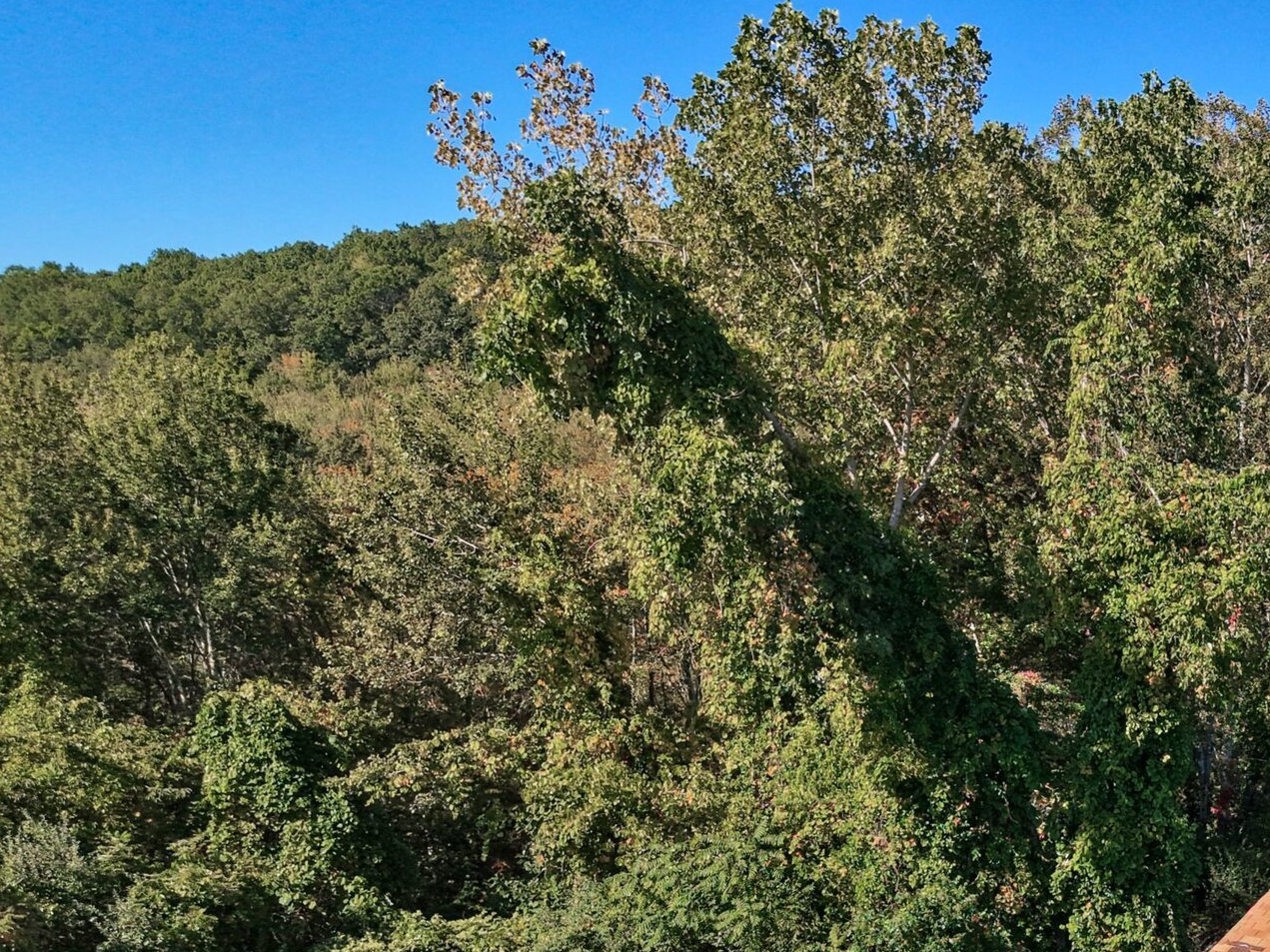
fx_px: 2128
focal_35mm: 58
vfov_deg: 24.2
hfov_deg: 29.6
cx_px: 1430
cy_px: 938
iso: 170
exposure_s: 1/1500
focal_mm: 8.7
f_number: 1.8
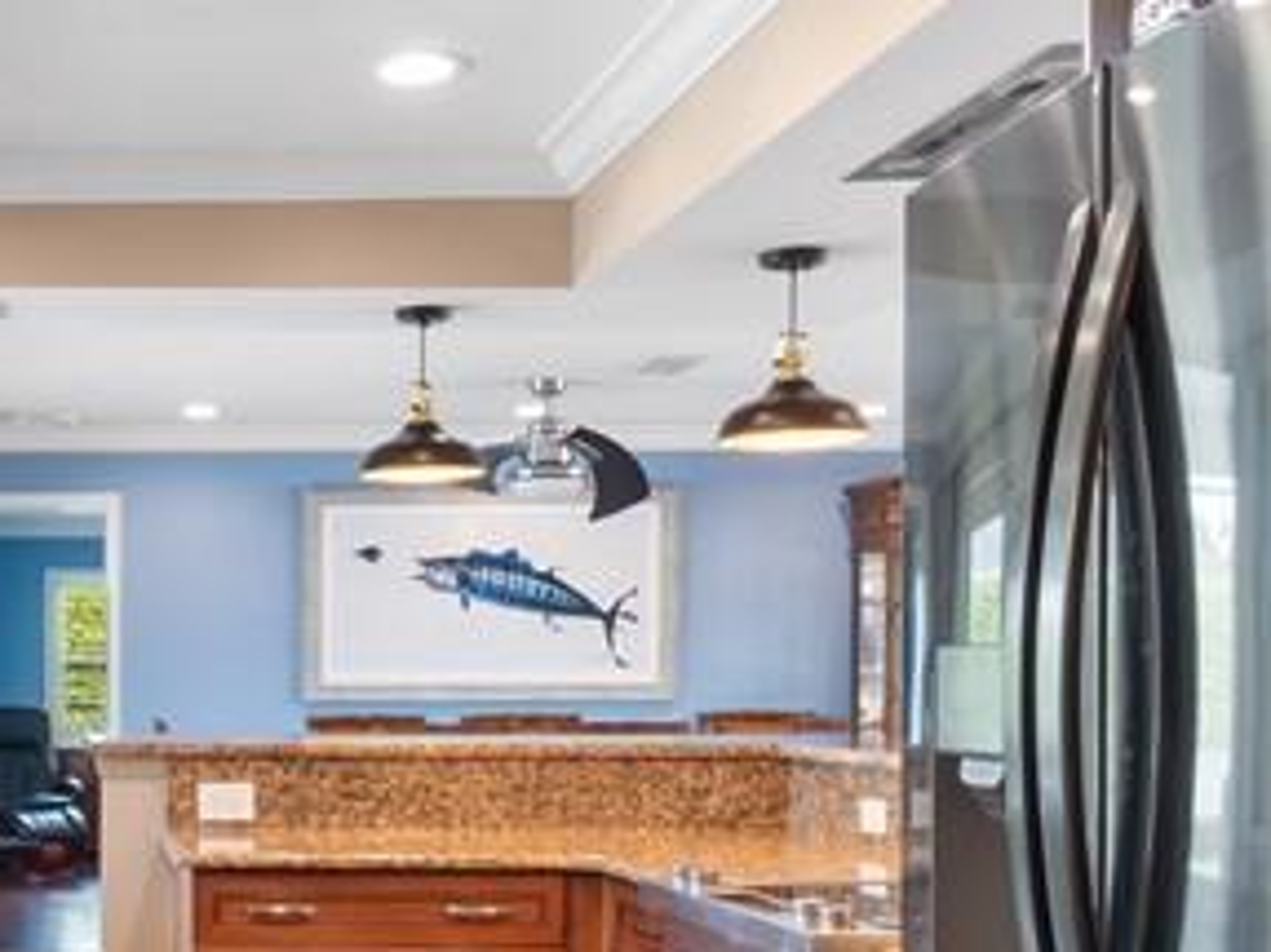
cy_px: 708
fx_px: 1835
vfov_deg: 28.7
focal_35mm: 50
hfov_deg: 35.4
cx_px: 71
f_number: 7.1
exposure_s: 1/3
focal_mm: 7
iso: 200
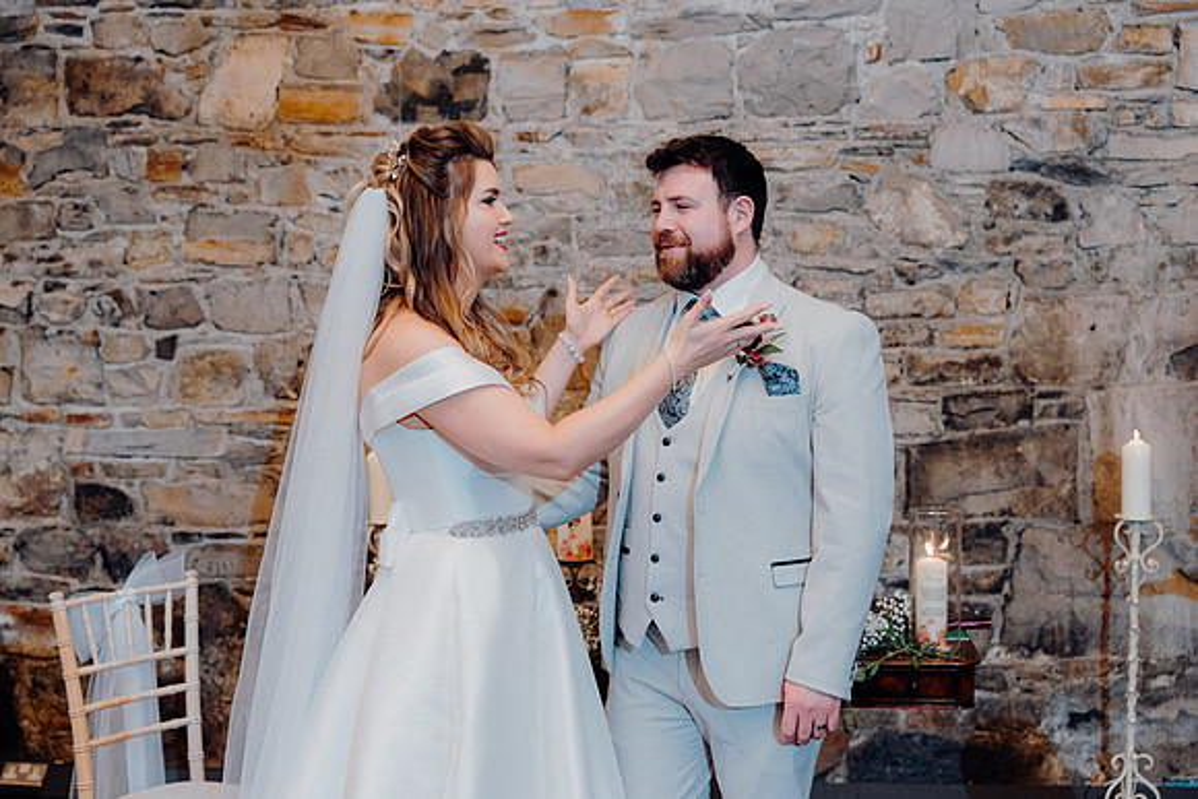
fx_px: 1664
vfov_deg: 27.0
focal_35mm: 50
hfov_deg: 39.6
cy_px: 400
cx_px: 599
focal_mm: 50
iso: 2500
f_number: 3.5
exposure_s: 1/200
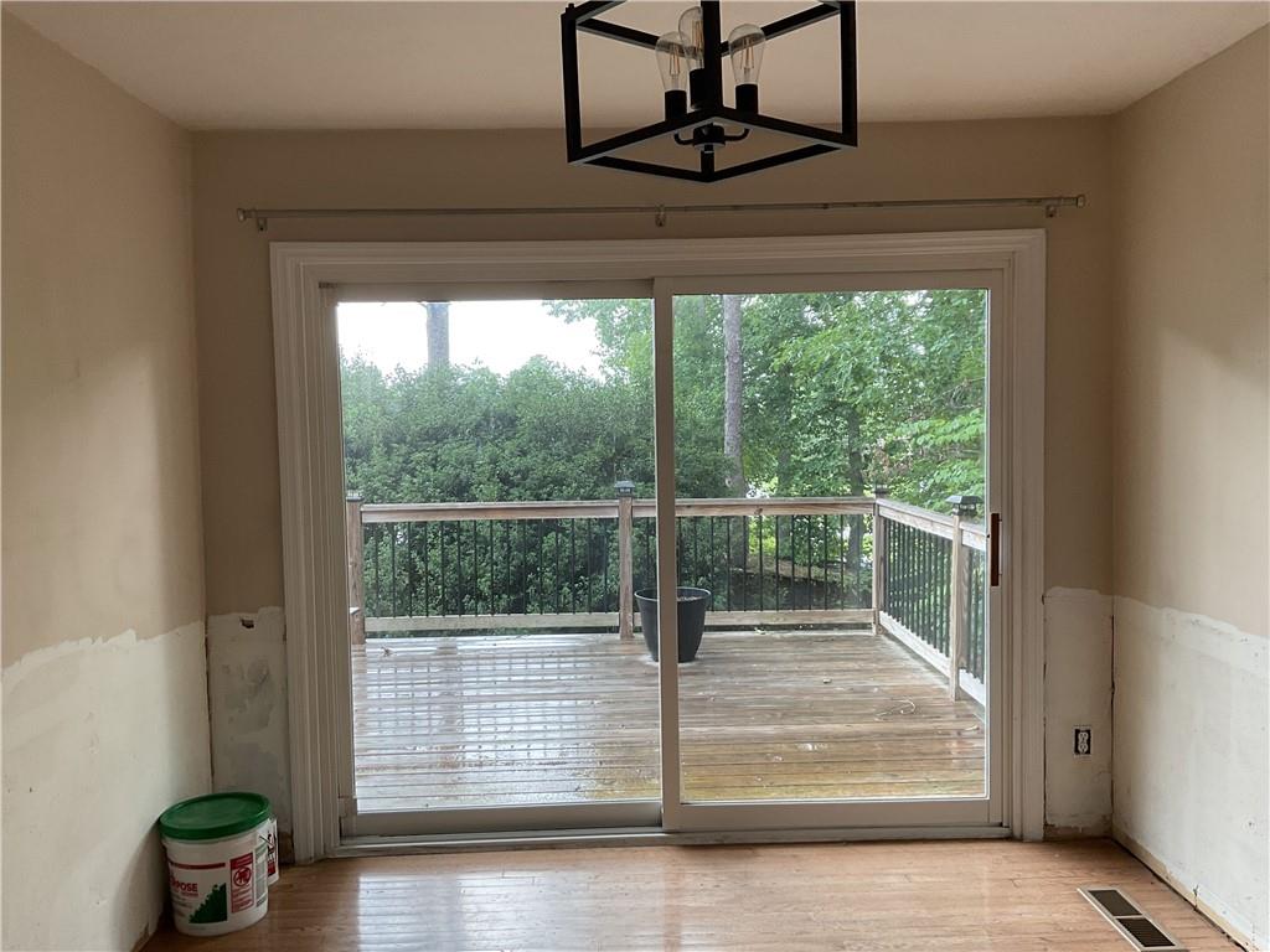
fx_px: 1064
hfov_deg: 61.7
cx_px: 635
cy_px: 476
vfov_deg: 48.2
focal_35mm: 29
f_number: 1.8
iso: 64
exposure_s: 1/120
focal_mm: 3
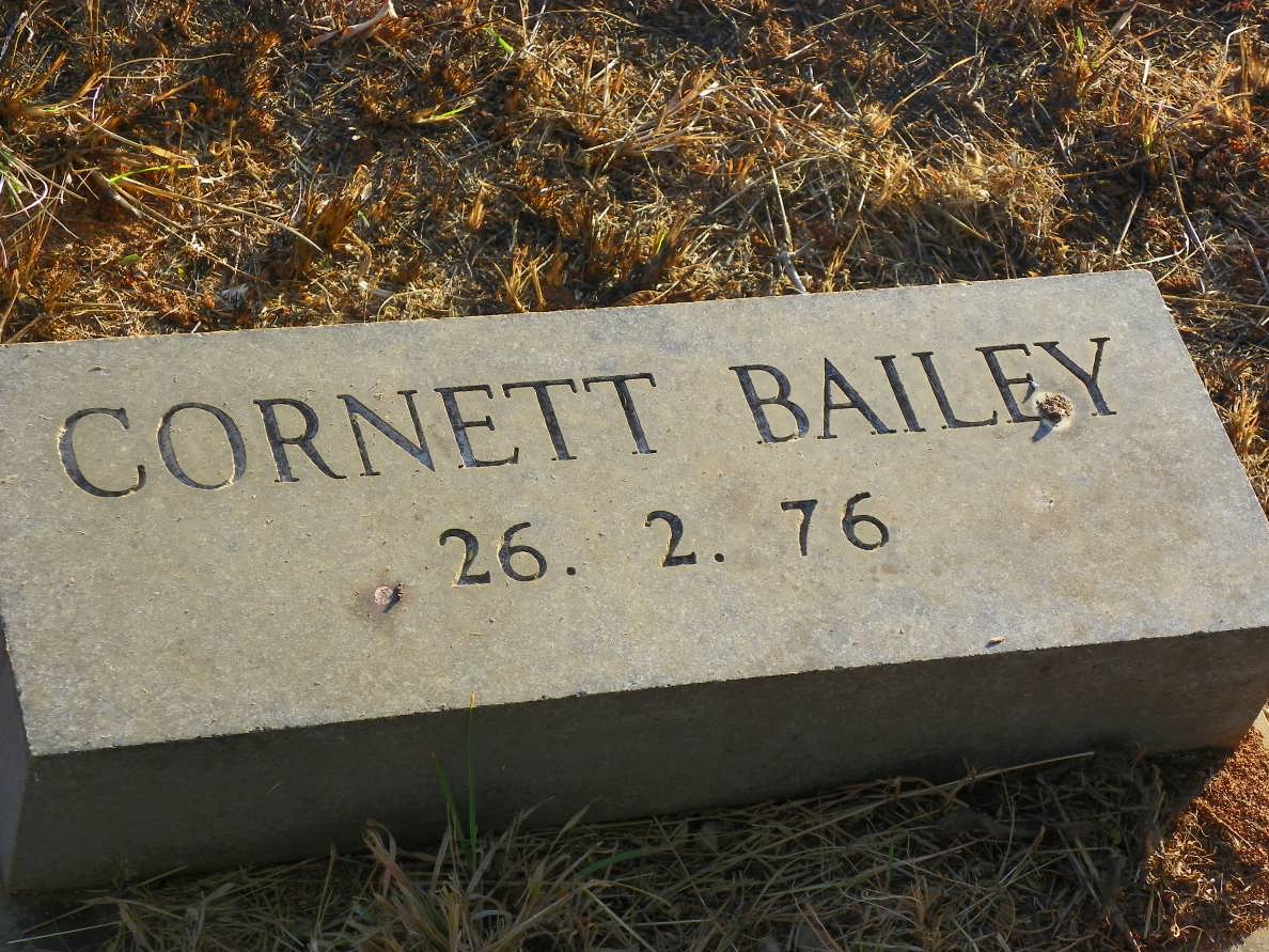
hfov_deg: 20.0
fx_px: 3593
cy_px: 480
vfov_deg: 15.1
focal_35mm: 98
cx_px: 632
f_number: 4
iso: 64
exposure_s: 1/80
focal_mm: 17.3
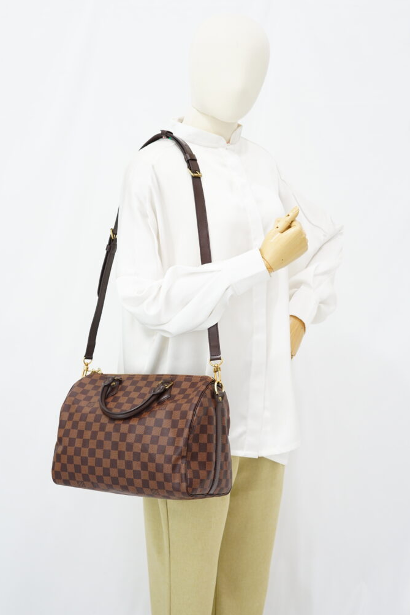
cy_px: 308
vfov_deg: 38.9
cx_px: 205
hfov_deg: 26.5
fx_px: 871
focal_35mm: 51
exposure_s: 1/6
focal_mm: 50
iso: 640
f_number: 6.3
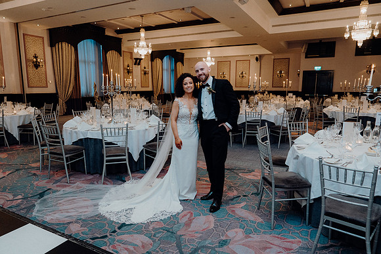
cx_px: 190
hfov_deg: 73.7
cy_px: 127
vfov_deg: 53.2
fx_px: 254
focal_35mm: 24
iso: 2500
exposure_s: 1/160
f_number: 3.5
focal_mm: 24
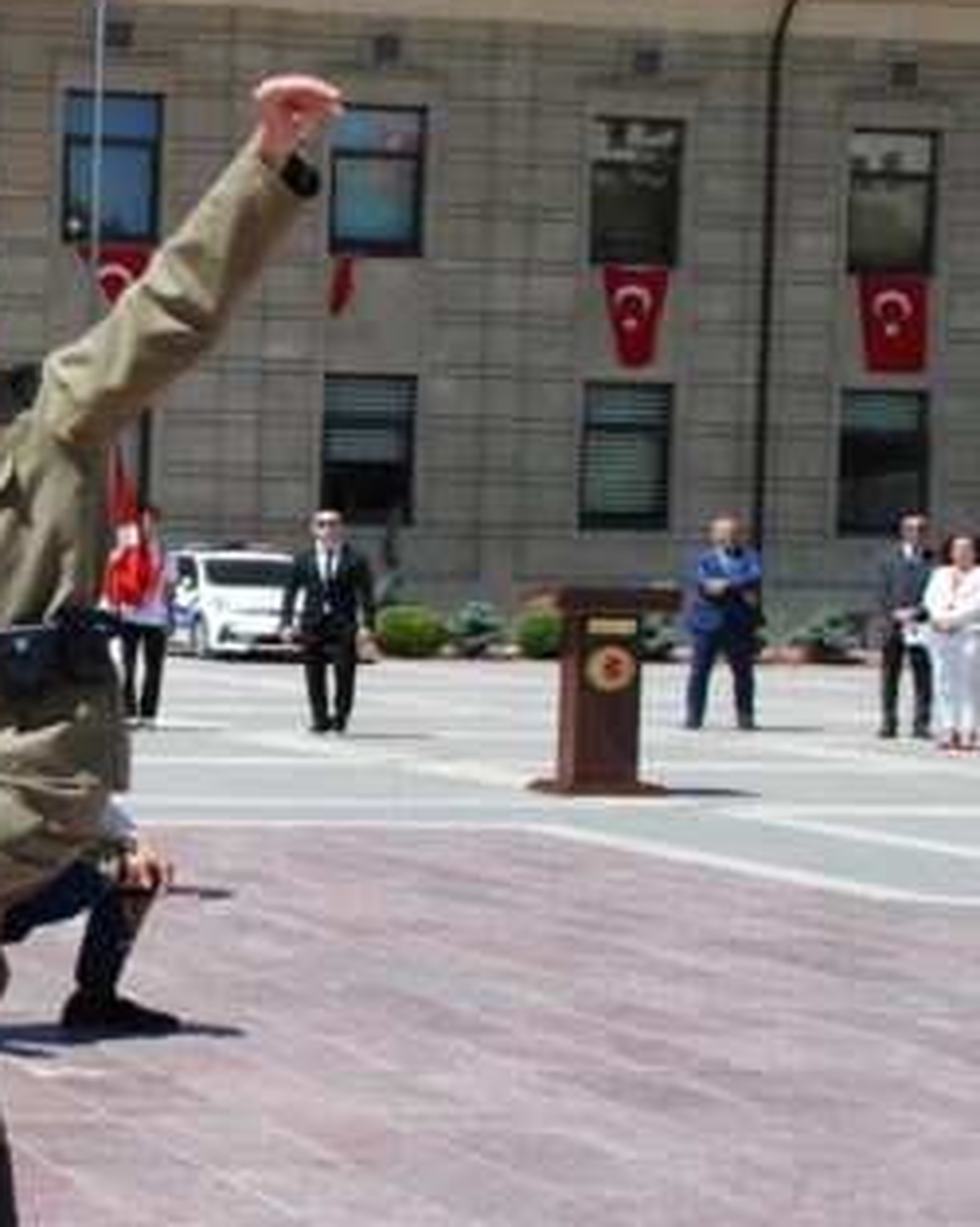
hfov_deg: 17.3
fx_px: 3119
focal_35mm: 86
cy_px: 539
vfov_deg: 22.2
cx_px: -66
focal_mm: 32
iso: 800
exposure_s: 1/640
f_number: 13
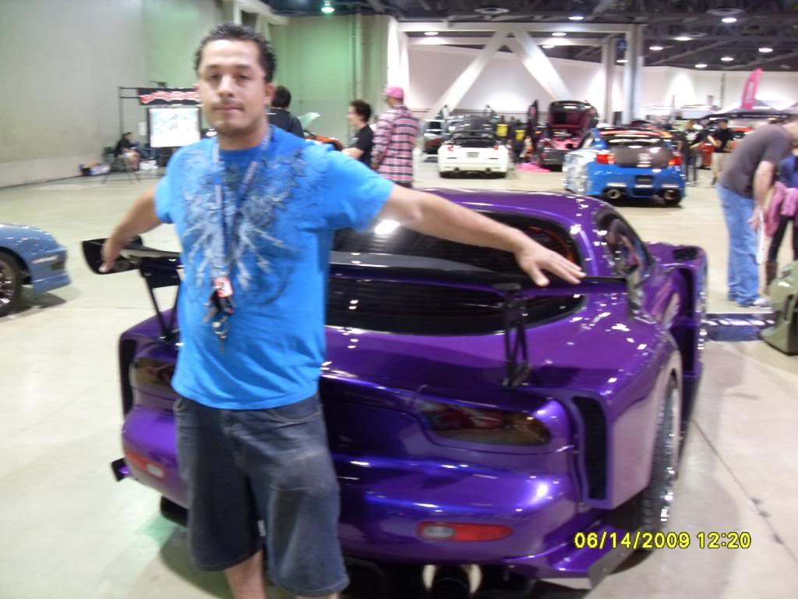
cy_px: 300
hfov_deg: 54.0
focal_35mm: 34
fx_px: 784
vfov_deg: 41.8
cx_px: 399
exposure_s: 1/6
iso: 200
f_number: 2.8
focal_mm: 6.3
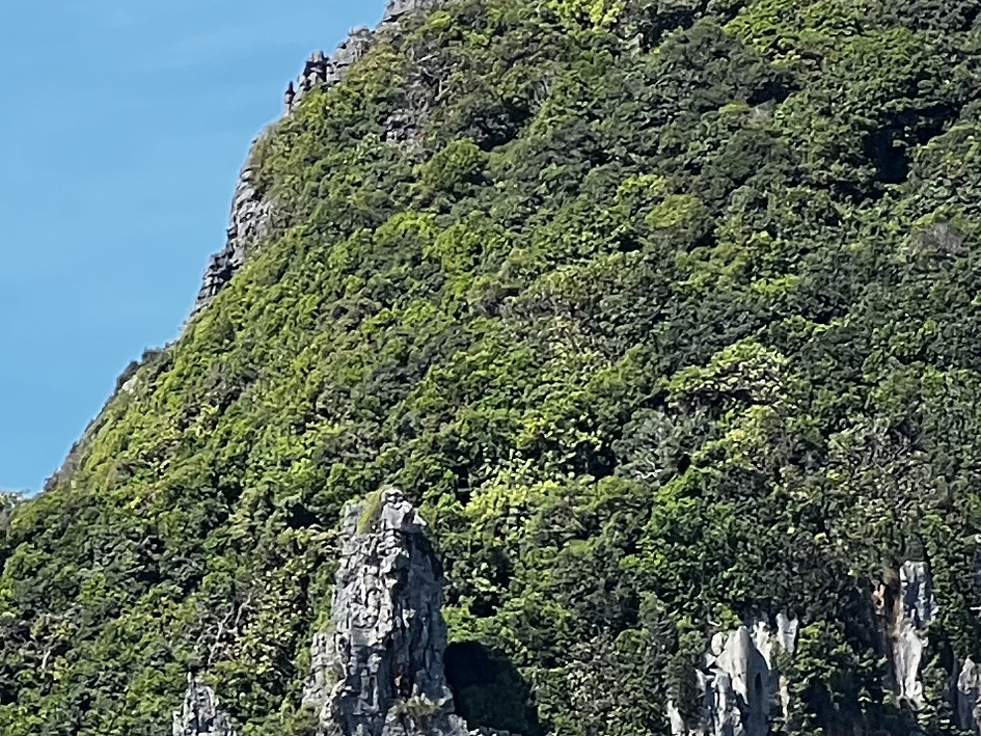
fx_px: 9240
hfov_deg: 6.0
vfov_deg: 4.5
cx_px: -648
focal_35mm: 326
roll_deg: -1.0
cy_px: 1111
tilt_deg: +2.3
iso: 32
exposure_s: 1/442
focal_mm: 9
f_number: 2.8
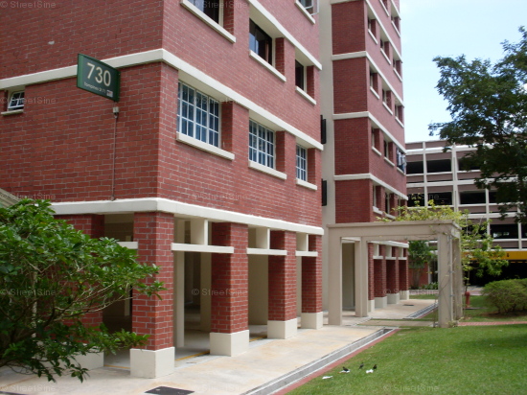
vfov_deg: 37.7
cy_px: 198
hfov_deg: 49.0
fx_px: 578
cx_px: 264
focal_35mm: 38
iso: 80
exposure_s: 1/125
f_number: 8.4
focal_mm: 6.3
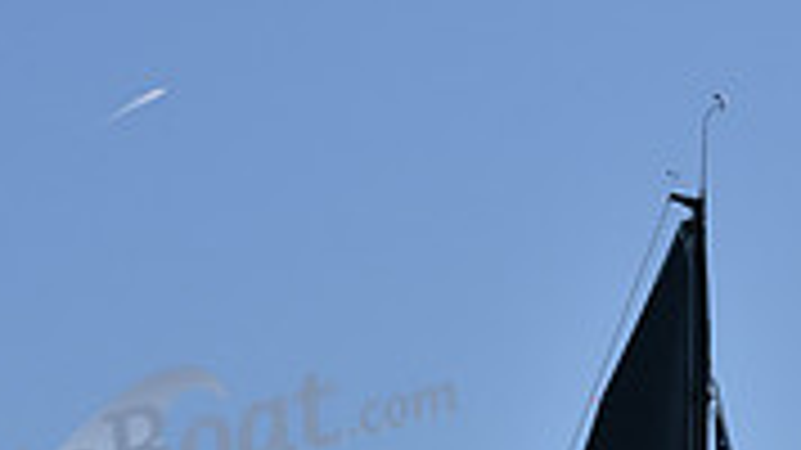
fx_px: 5945
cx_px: 691
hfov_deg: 7.7
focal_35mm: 280
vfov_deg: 4.3
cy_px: 1048
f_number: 5
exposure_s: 1/800
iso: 250
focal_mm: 82
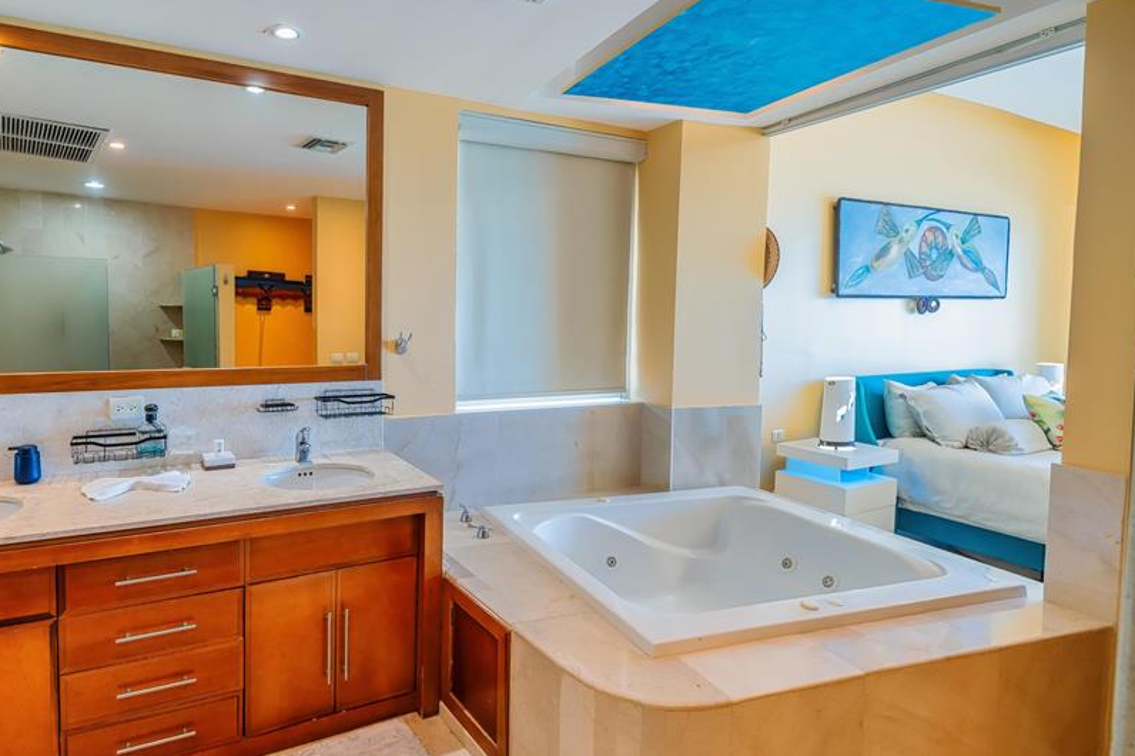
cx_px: 414
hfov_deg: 87.9
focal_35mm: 18
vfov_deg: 67.2
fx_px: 567
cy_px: 342
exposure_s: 1/30
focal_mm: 14
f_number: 4
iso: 500
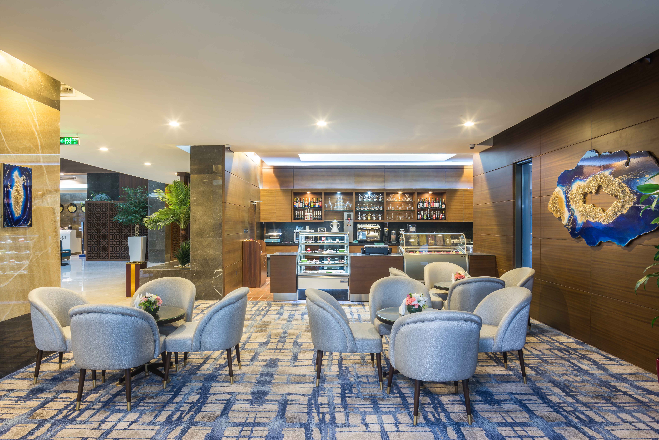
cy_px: 220
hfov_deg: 76.1
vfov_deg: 55.1
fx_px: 421
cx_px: 330
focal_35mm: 23
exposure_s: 10
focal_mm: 23
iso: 100
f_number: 16
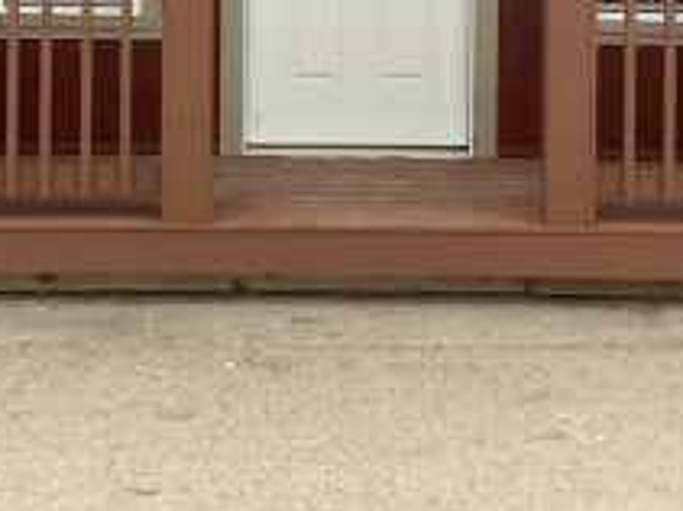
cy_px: -181
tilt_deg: +1.2
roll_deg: -0.4
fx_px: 1854
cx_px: 291
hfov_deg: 20.9
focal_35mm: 94
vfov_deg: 14.9
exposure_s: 1/354
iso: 25
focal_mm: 3.3
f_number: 2.4
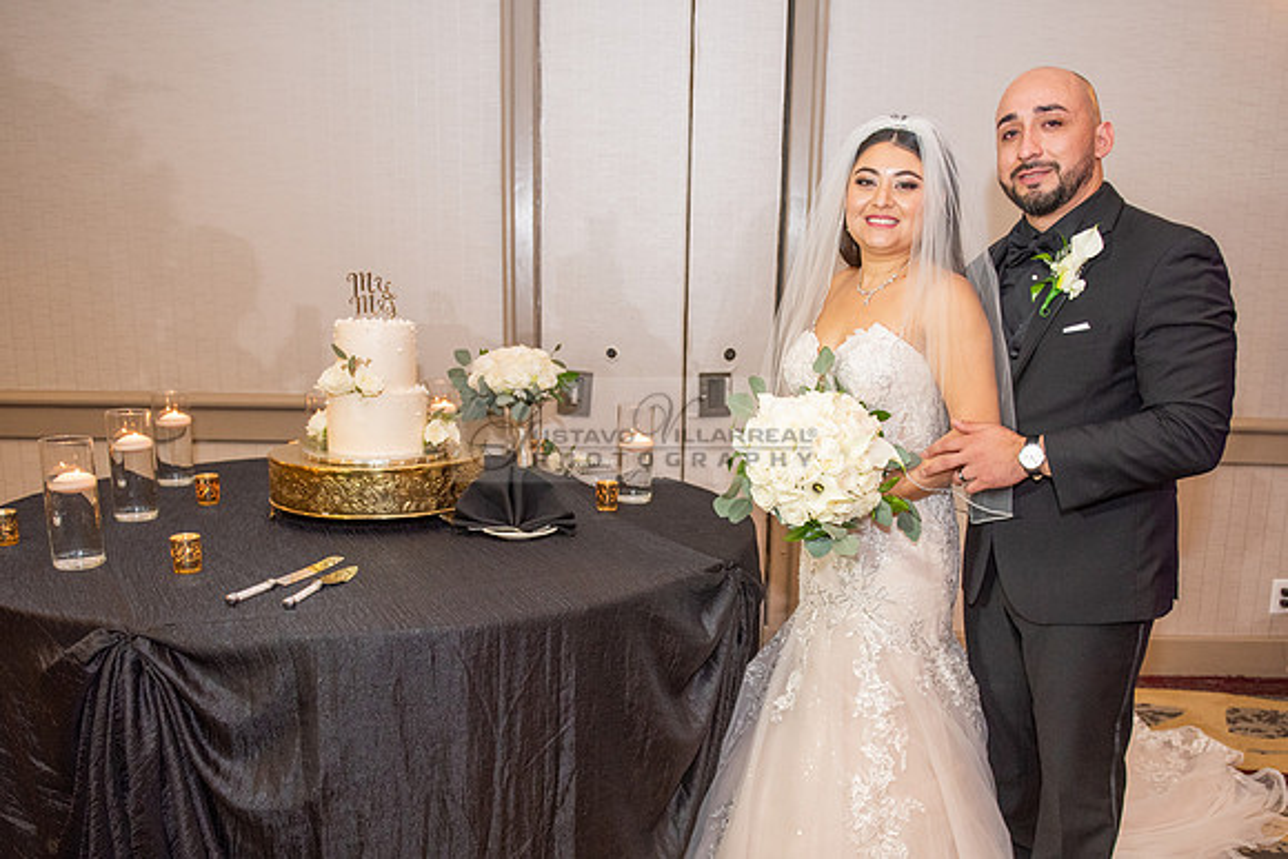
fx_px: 1082
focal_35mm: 30
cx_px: 679
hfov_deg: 61.5
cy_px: 541
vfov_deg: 42.9
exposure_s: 1/200
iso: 1600
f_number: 2.8
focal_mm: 24
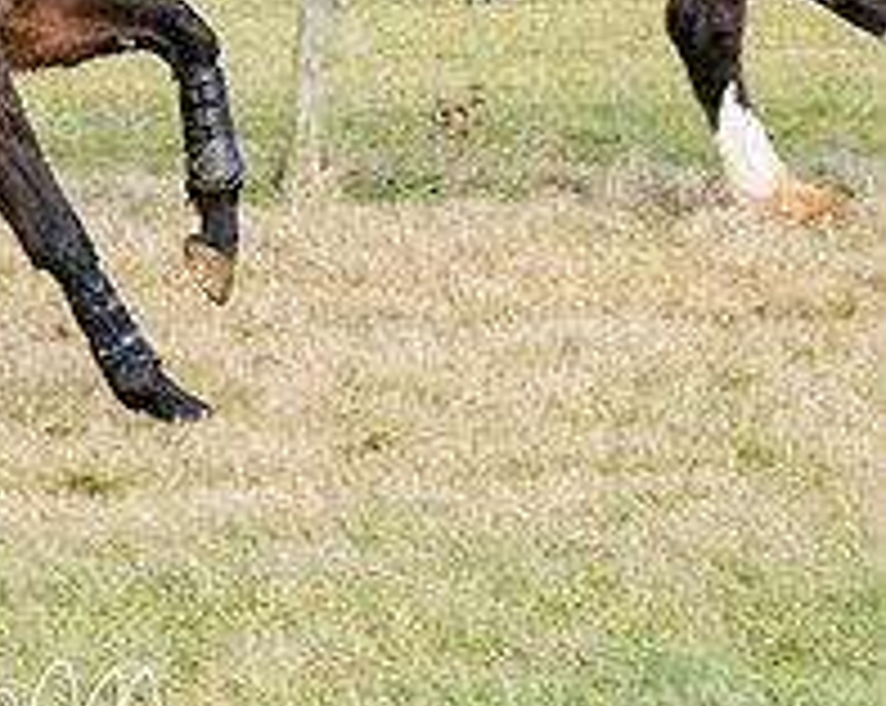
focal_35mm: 434
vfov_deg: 3.6
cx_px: -158
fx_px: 11364
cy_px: 179
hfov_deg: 4.5
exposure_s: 1/1000
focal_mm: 70
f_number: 5
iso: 400
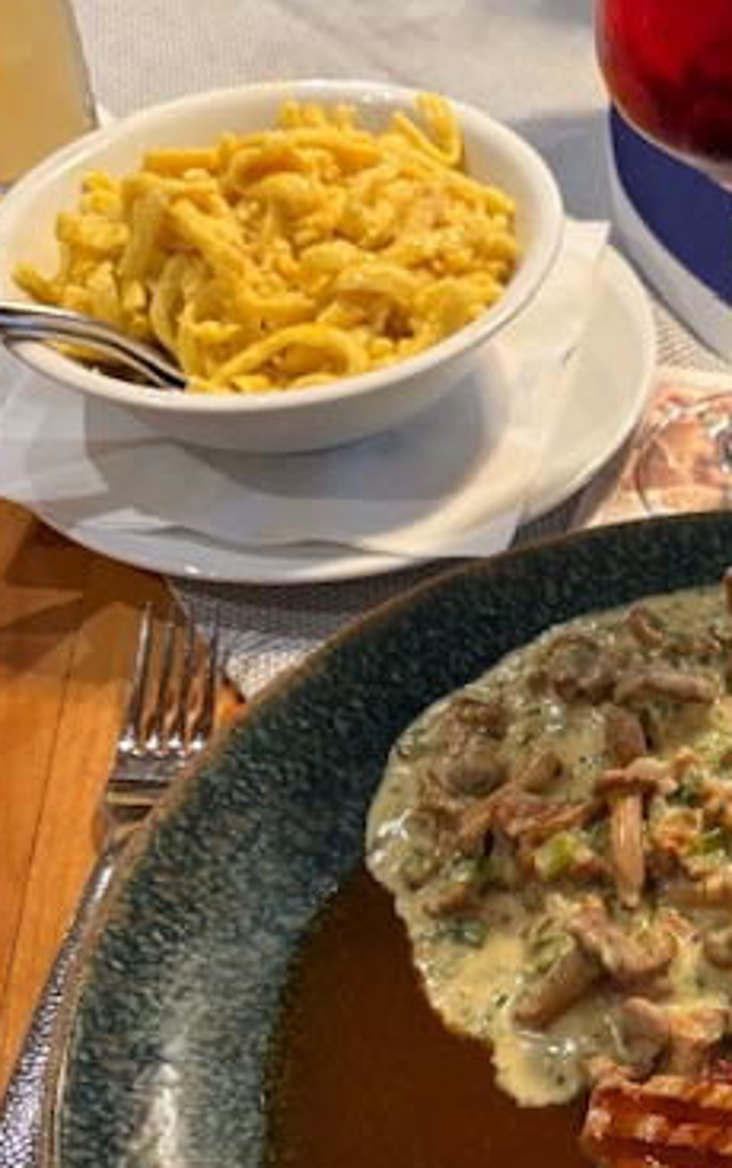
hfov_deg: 25.7
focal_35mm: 48
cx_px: 719
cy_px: 780
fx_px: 1529
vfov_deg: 41.3
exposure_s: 1/50
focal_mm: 5.96
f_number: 1.6
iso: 320
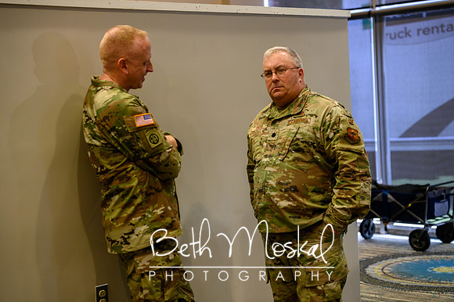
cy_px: 151
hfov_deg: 28.9
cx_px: 227
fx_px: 882
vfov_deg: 19.4
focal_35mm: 70
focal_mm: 70
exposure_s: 1/160
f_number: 2.8
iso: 1250
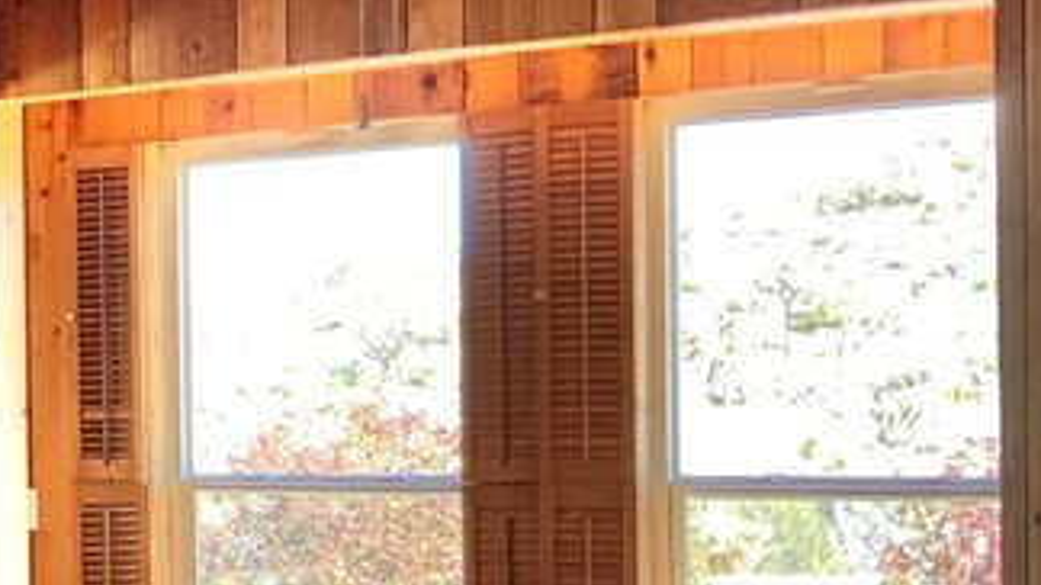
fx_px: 2759
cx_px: -386
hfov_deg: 19.4
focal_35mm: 100
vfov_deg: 12.1
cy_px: 460
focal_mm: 3
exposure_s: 1/120
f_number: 1.8
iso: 25
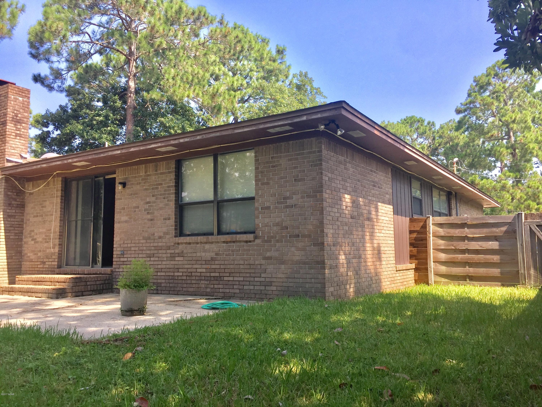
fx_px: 454
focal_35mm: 29
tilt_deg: +5.9
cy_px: 204
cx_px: 271
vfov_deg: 48.2
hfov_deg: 61.7
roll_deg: -0.3
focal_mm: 4.15
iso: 32
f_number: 2.2
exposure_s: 1/706
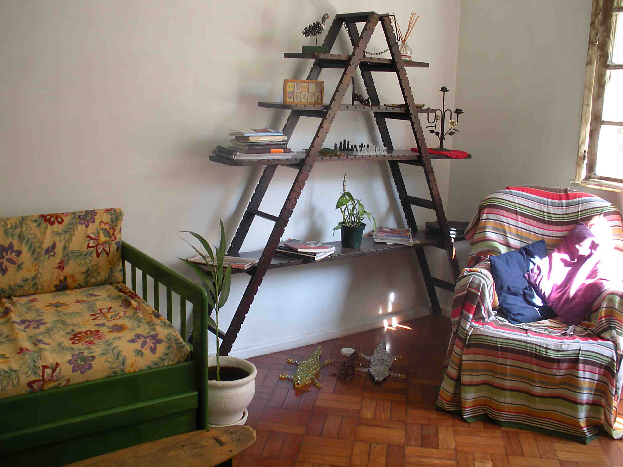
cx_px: 312
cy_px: 234
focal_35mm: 36
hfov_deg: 51.4
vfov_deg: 39.7
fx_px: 648
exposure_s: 1/9.6
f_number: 3.5
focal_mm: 6.3
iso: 64
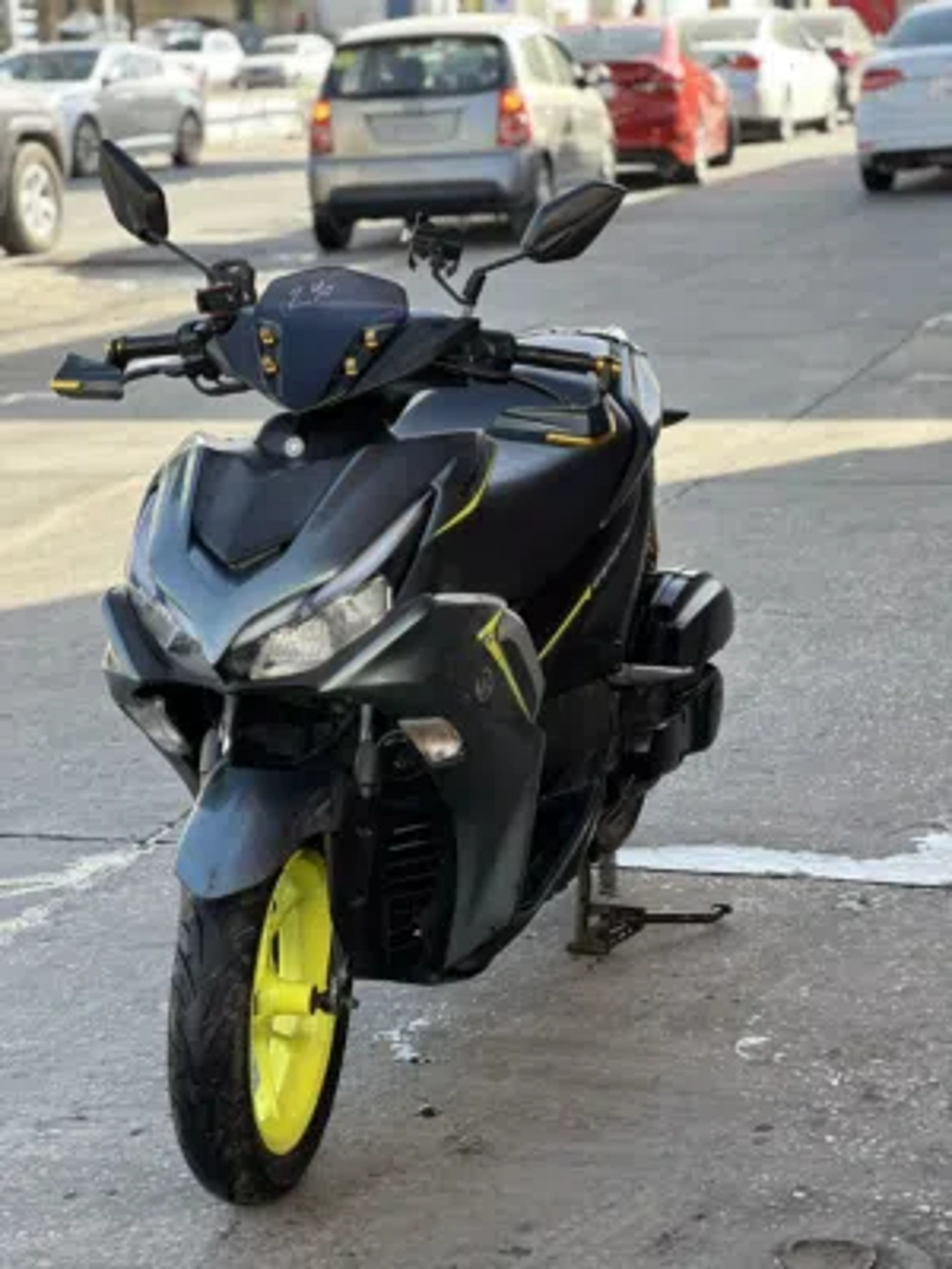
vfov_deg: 25.3
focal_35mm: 77
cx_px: 476
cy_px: 634
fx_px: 2824
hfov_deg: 19.1
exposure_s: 1/121
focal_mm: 9
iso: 32
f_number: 2.8
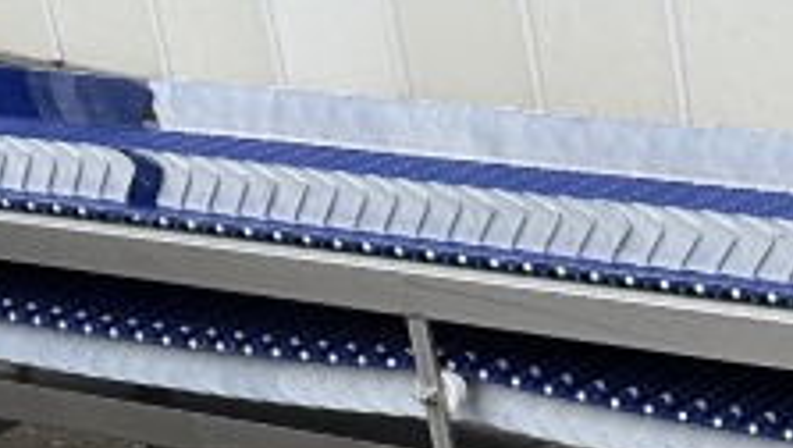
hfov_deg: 16.6
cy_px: 583
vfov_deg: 9.9
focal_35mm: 120
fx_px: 2526
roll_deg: +3.2
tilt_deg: -27.3
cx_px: 1092
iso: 80
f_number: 1.78
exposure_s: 1/324
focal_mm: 6.86
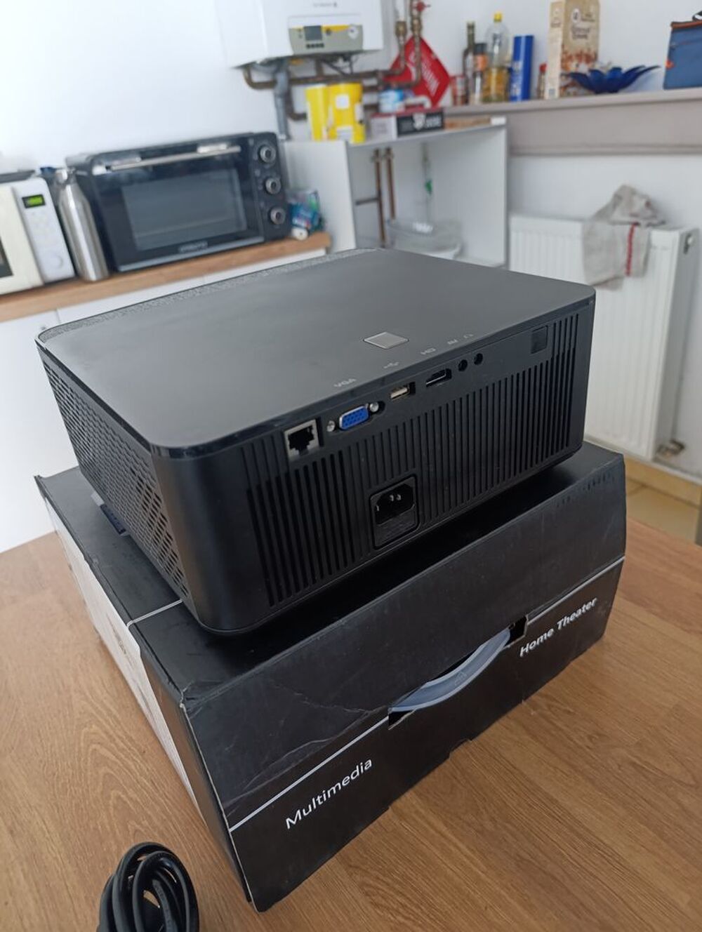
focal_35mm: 23
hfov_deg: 59.0
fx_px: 620
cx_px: 351
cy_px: 466
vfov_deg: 73.8
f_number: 1.65
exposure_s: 1/50
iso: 1250
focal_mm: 6.14
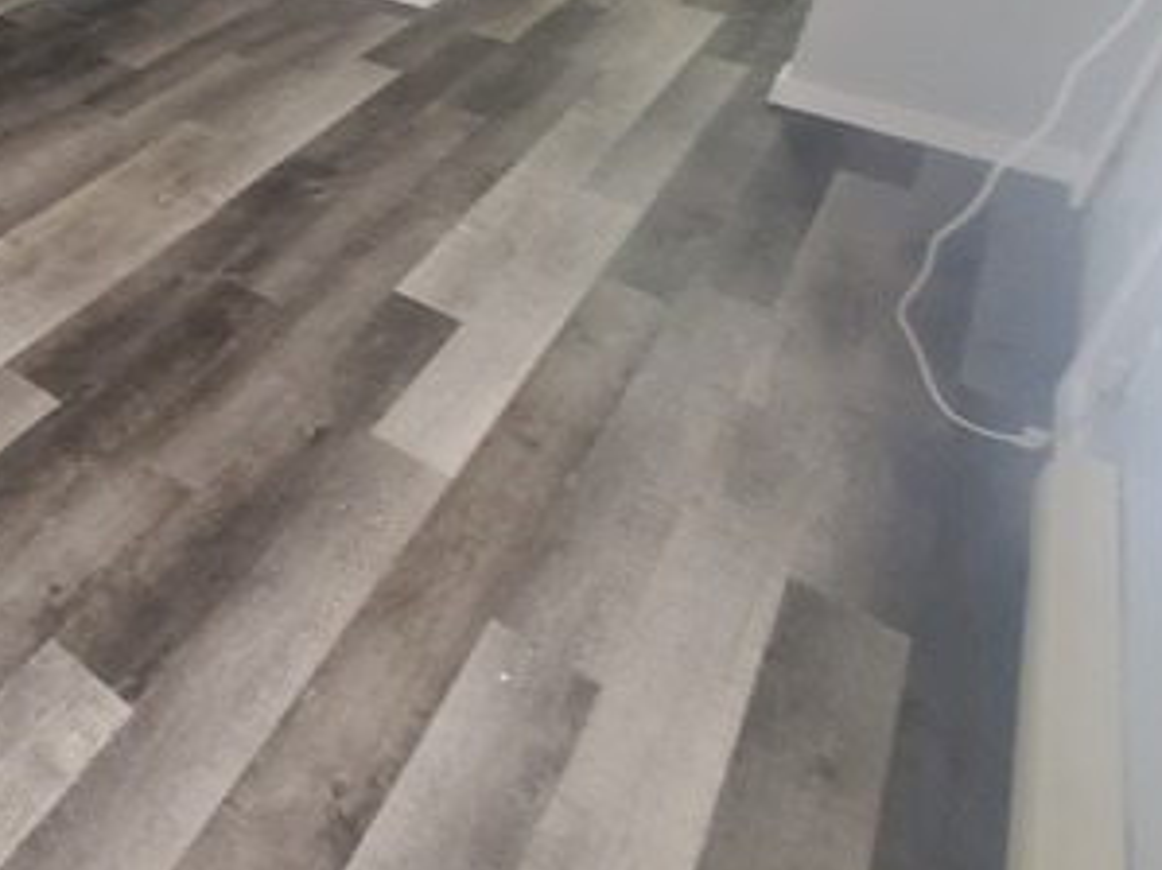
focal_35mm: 29
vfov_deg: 43.8
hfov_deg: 53.0
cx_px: 87
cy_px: 82
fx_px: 973
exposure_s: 1/29
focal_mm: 1.8
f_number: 2.2
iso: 500
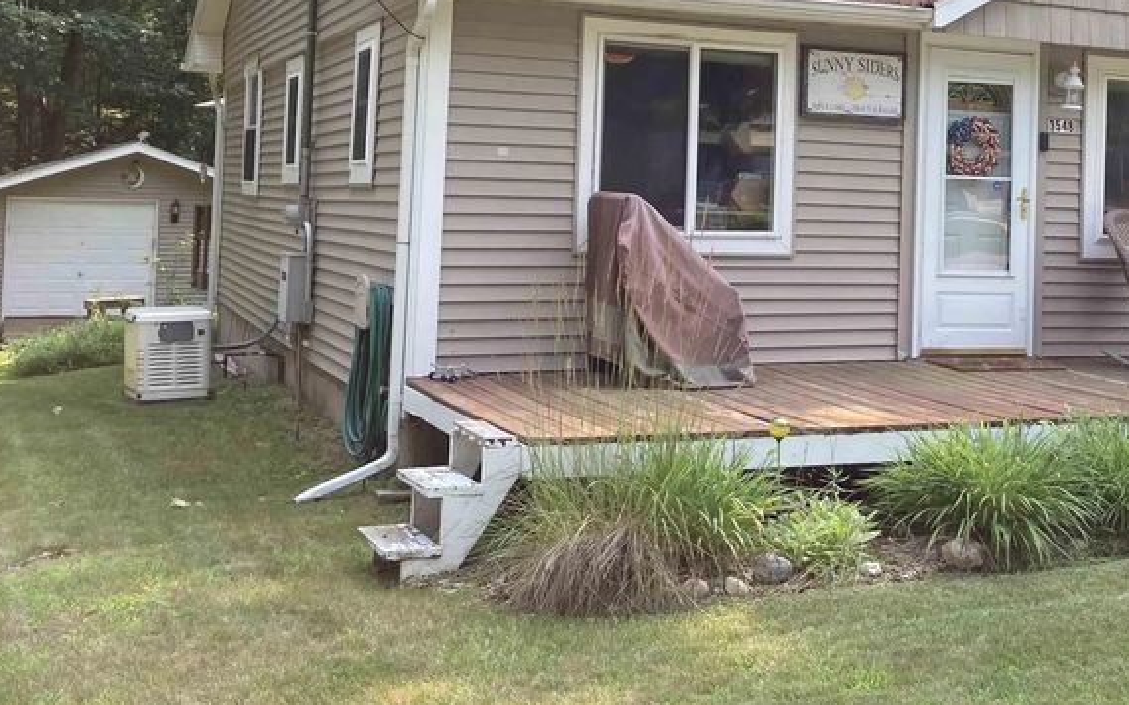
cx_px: 837
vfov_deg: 24.1
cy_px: 148
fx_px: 1631
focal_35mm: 53
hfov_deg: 37.3
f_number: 1.8
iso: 20
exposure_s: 1/432
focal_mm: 3.99
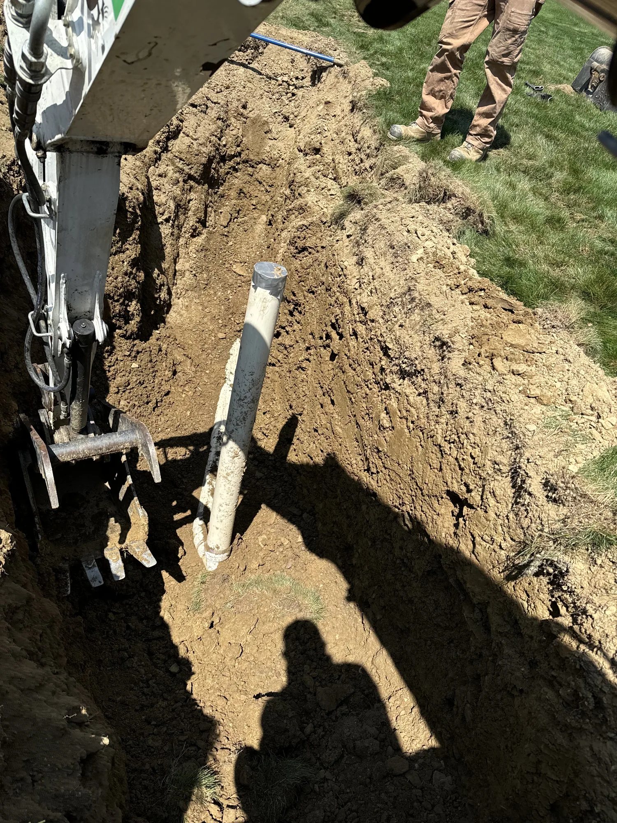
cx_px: 308
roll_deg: -9.5
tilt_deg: -39.7
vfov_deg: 71.6
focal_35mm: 24
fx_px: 570
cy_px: 412
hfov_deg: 56.8
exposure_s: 1/3413
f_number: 1.8
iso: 80
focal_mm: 6.8
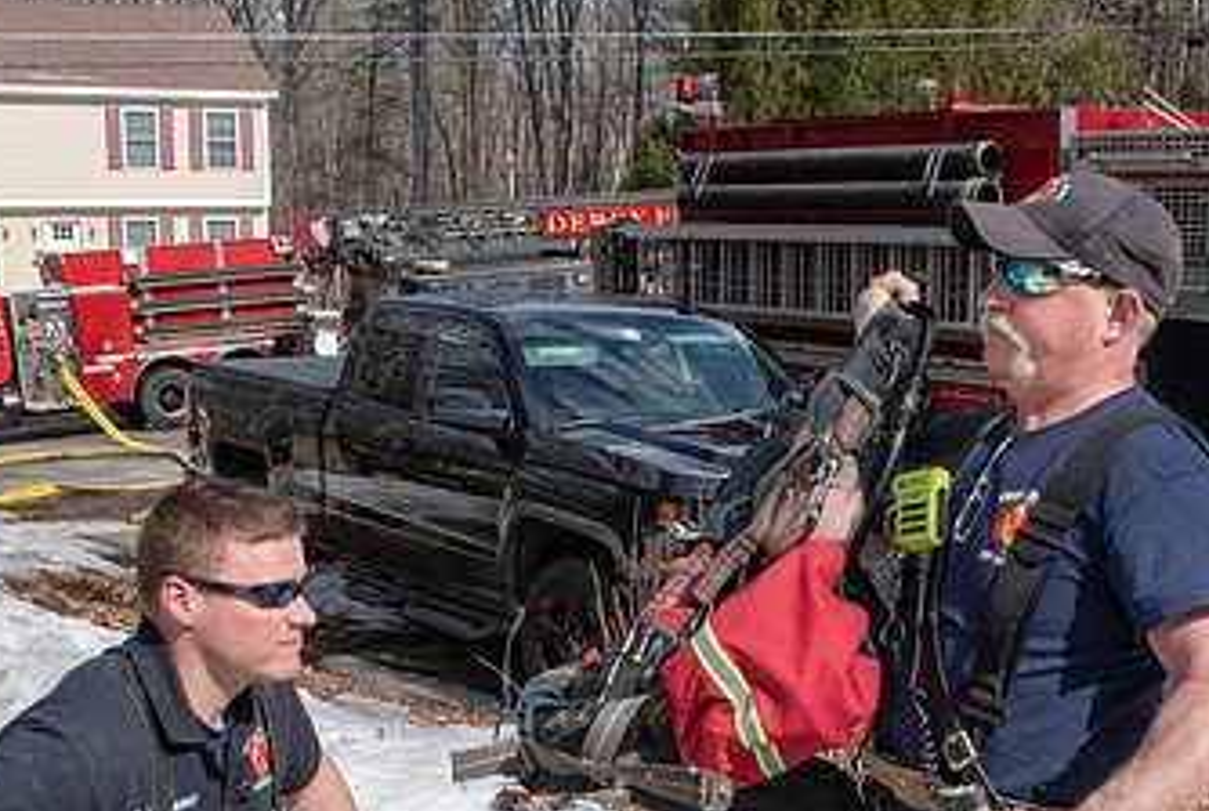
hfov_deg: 37.9
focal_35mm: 52
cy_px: 751
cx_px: 743
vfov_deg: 25.2
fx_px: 1749
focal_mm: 16
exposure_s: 1/1250
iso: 640
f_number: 9
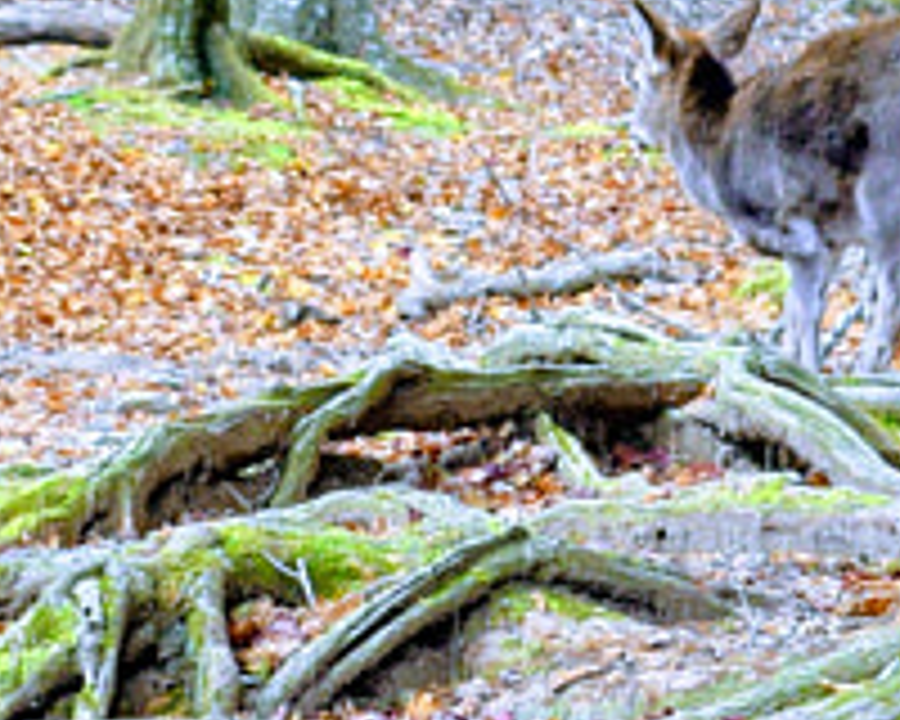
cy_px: 819
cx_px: -4
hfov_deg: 4.9
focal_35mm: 394
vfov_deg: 3.9
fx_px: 10488
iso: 400
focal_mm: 35
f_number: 5
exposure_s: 1/100
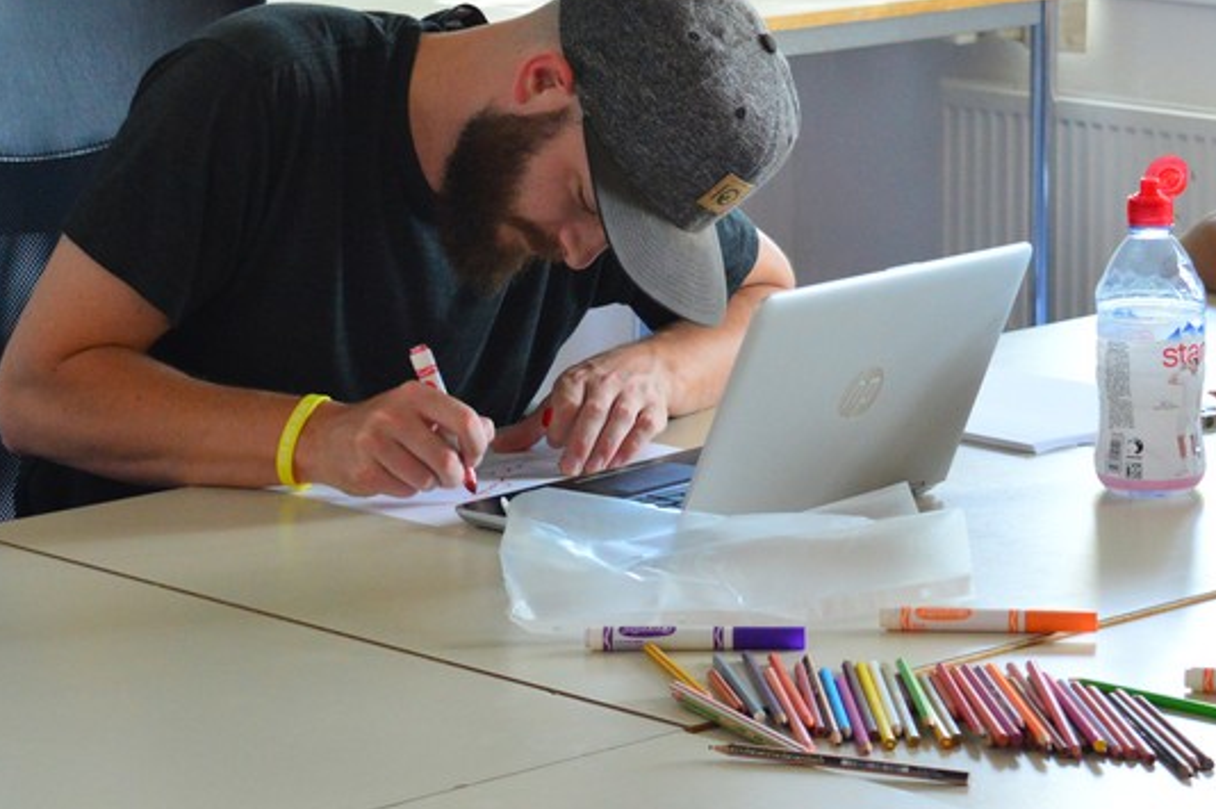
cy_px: 54
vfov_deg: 9.9
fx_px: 4657
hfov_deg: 14.8
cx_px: 931
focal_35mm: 138
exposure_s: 1/60
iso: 1600
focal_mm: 48
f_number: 5.3
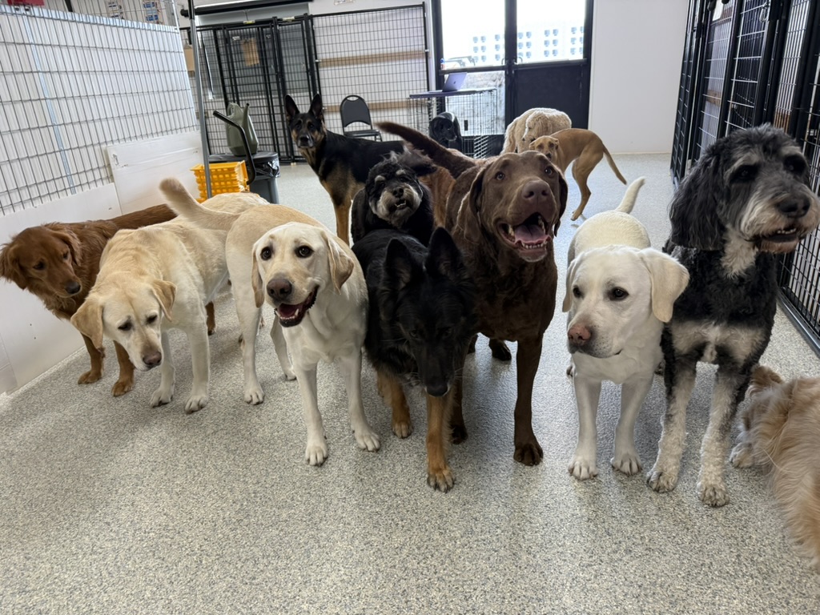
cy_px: 308
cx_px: 410
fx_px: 569
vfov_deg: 56.8
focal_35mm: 24
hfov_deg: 71.6
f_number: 1.78
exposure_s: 1/120
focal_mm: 6.76
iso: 125
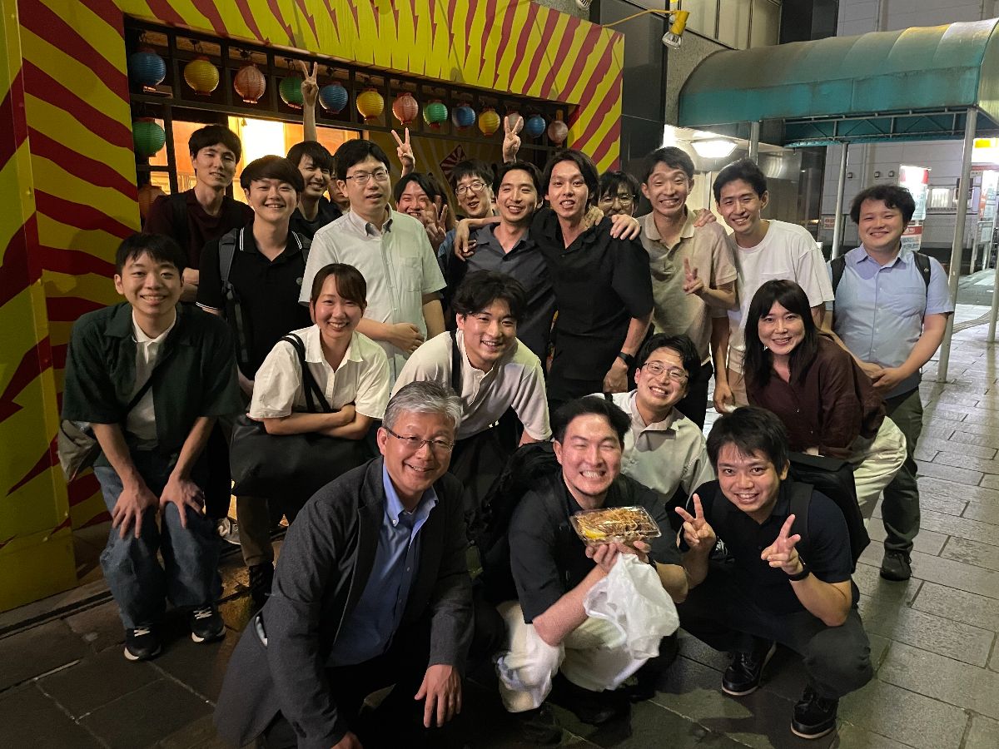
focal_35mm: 26
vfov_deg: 53.1
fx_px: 750
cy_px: 374
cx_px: 500
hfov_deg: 67.3
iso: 1000
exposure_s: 1/25
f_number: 1.6
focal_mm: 4.2
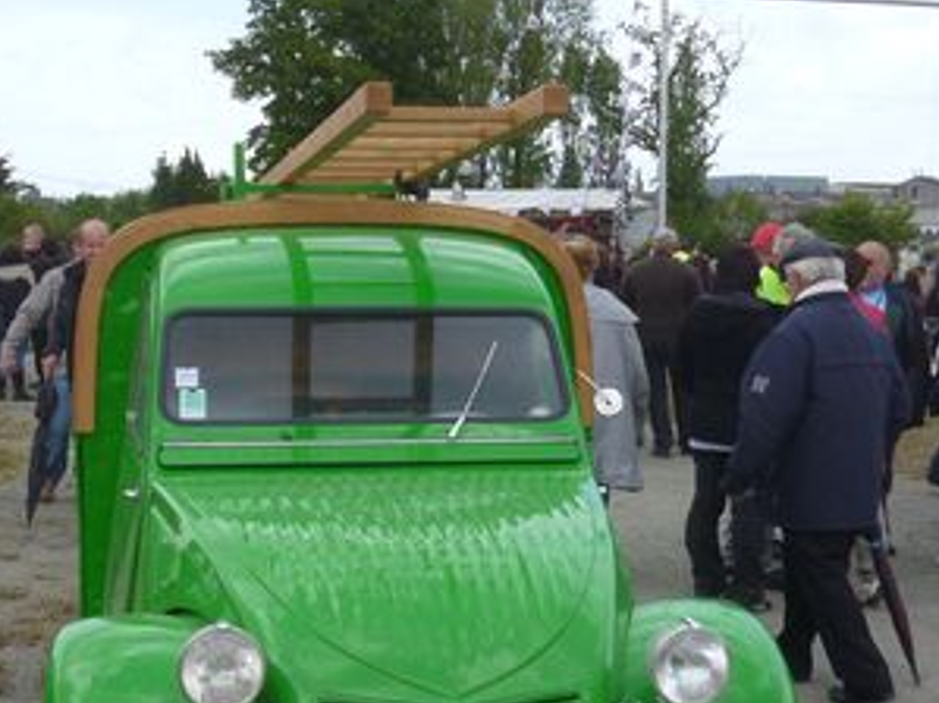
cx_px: 393
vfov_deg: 24.4
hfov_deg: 32.1
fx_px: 1627
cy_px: 417
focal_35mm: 60
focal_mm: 5
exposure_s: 1/400
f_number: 3.1
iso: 100
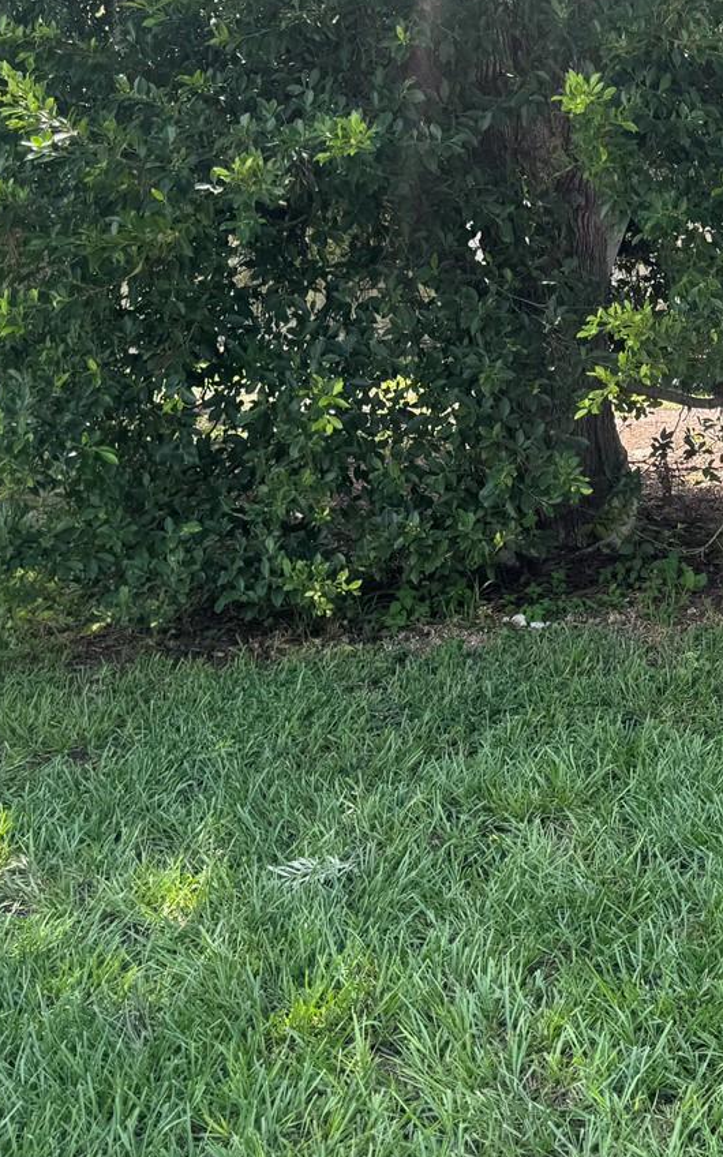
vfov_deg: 41.6
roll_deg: +0.0
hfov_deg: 24.3
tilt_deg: -6.1
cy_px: 453
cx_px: 879
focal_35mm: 48
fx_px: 1513
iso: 80
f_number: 1.78
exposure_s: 1/567
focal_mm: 6.76
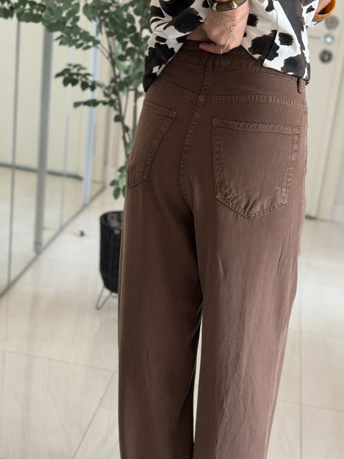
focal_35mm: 64
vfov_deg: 30.2
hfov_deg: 22.9
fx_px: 848
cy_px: 281
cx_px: 186
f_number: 1.78
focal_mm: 6.76
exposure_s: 1/60
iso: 125
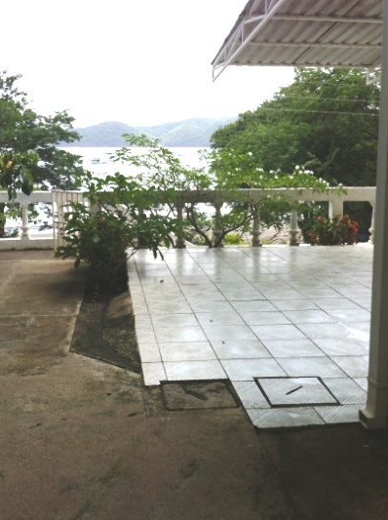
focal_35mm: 42
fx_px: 629
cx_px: 174
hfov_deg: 34.2
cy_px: 228
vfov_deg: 44.8
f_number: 2.8
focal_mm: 3.85
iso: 80
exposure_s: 1/815
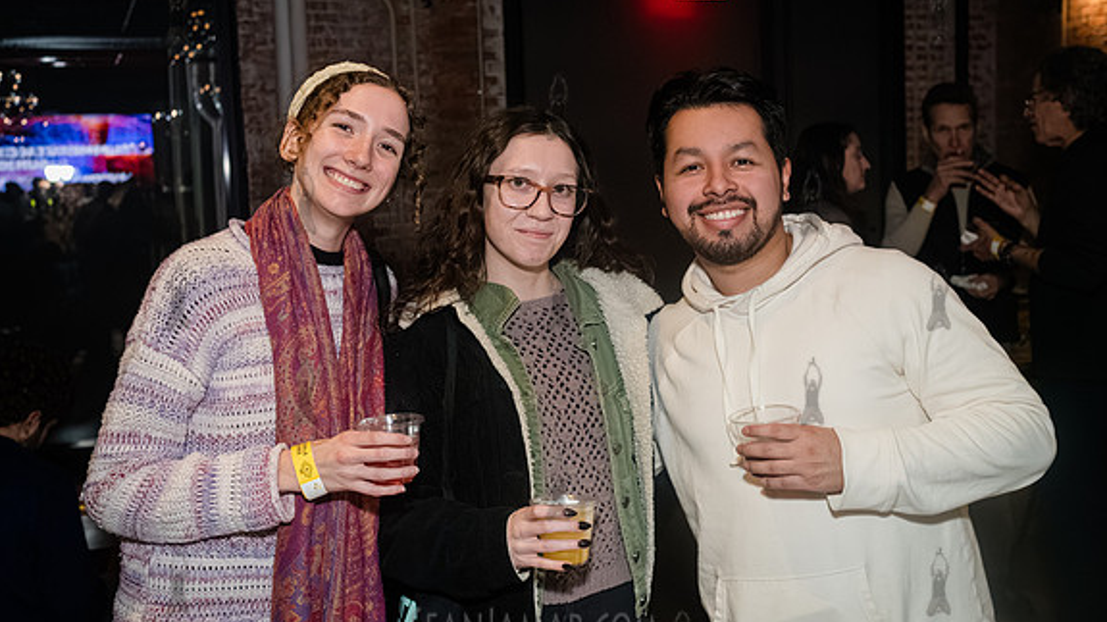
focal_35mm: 40
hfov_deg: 50.5
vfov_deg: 29.6
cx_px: 522
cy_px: 273
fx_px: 1174
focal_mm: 35
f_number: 5
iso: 8000
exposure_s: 1/400
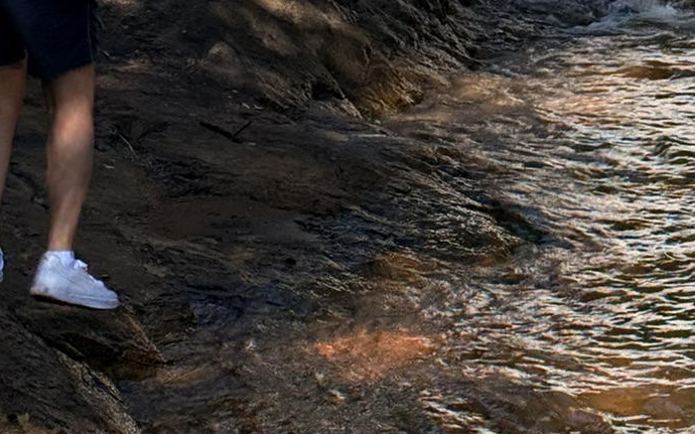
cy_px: -200
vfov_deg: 8.5
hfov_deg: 13.6
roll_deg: -0.3
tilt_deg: -1.0
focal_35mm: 151
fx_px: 2860
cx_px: 736
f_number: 1.78
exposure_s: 1/3226
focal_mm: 6.76
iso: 80
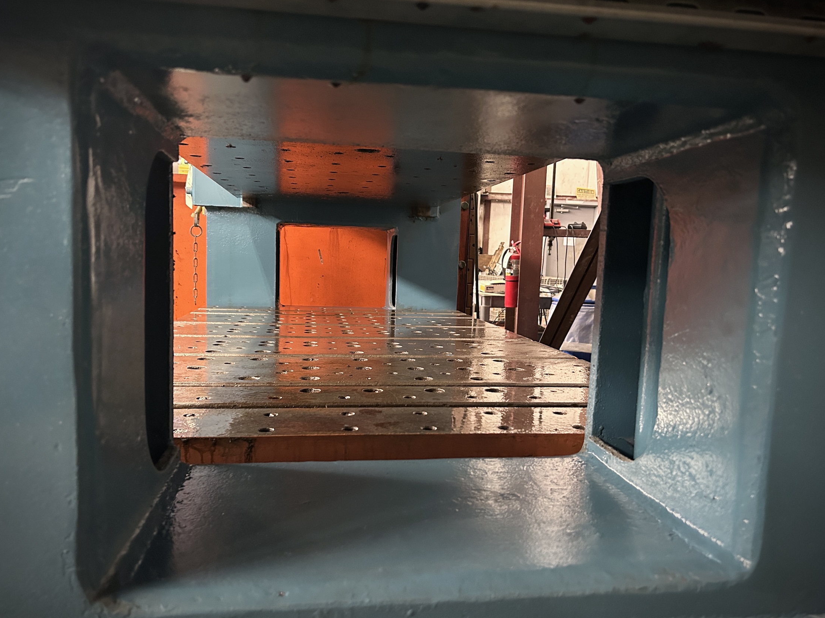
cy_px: 319
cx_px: 408
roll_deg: -2.0
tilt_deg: -5.8
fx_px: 643
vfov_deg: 51.3
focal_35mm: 27
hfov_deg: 65.3
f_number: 1.5
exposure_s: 1/40
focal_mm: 5.7
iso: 640
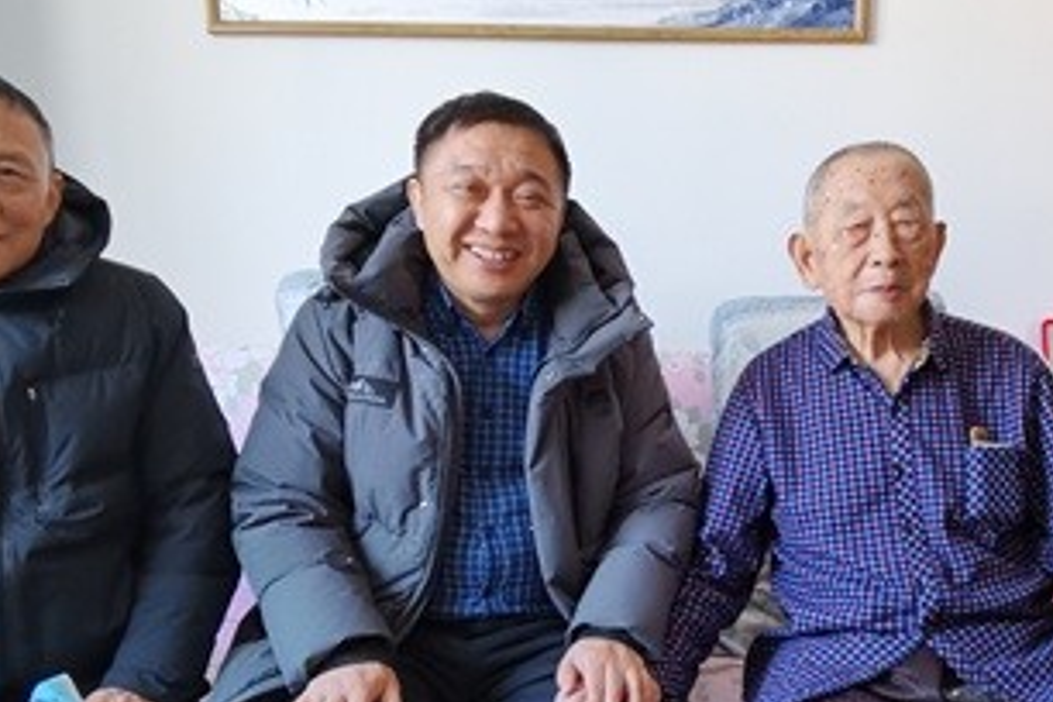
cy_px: 461
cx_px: 712
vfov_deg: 35.6
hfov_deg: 50.8
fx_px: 1082
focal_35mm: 37
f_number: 2.2
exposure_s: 1/50
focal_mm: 2.26
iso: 200
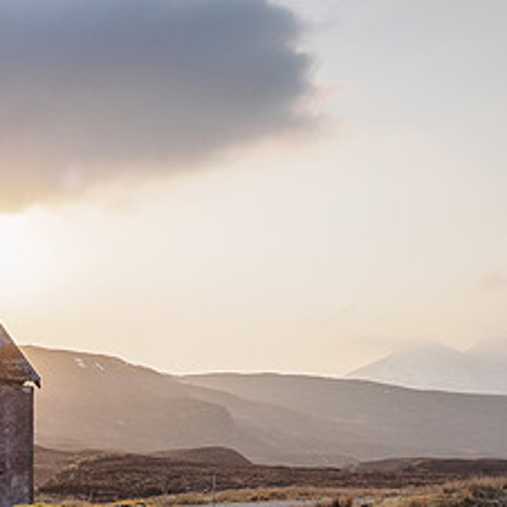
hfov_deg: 27.3
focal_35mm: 56
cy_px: 468
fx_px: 928
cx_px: -83
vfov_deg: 29.2
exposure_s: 1/200
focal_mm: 12
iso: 200
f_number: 7.1
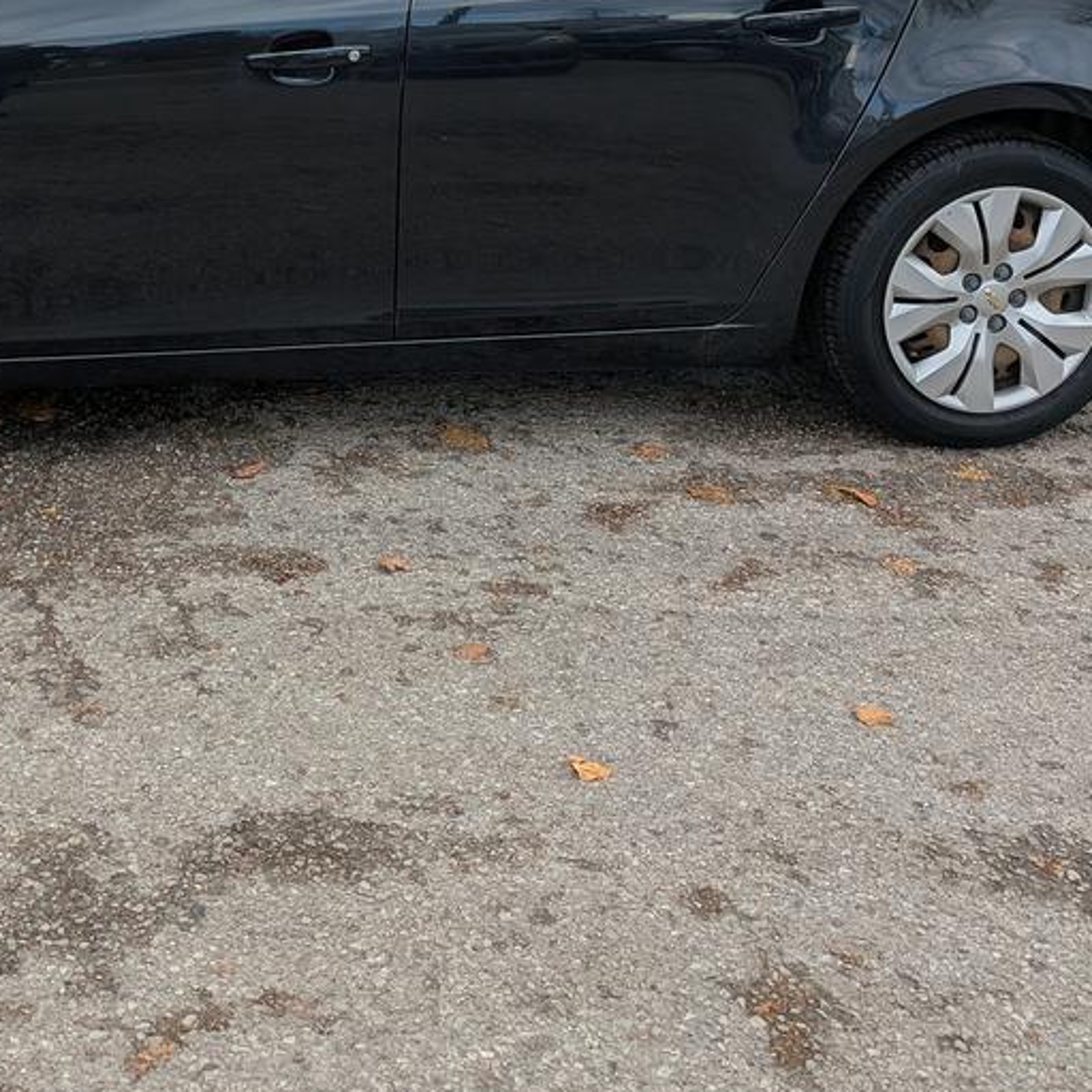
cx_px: 236
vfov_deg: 30.9
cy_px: 130
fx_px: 1892
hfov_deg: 31.5
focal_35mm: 53
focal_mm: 6.81
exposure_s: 1/814
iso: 44
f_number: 1.85
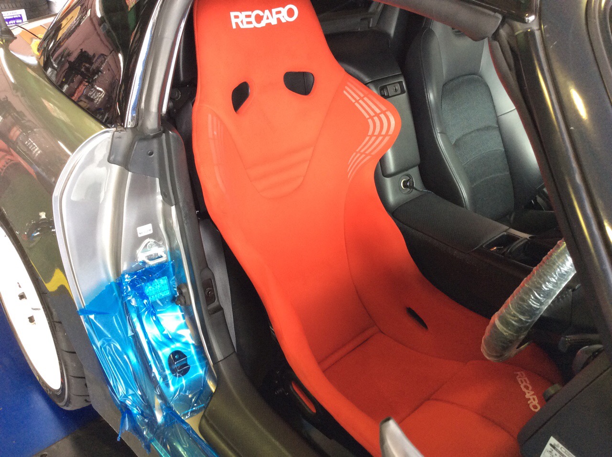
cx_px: 306
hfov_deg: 56.9
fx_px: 565
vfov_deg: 44.1
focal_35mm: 32
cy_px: 228
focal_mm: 3.3
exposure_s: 1/24
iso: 80
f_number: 2.4
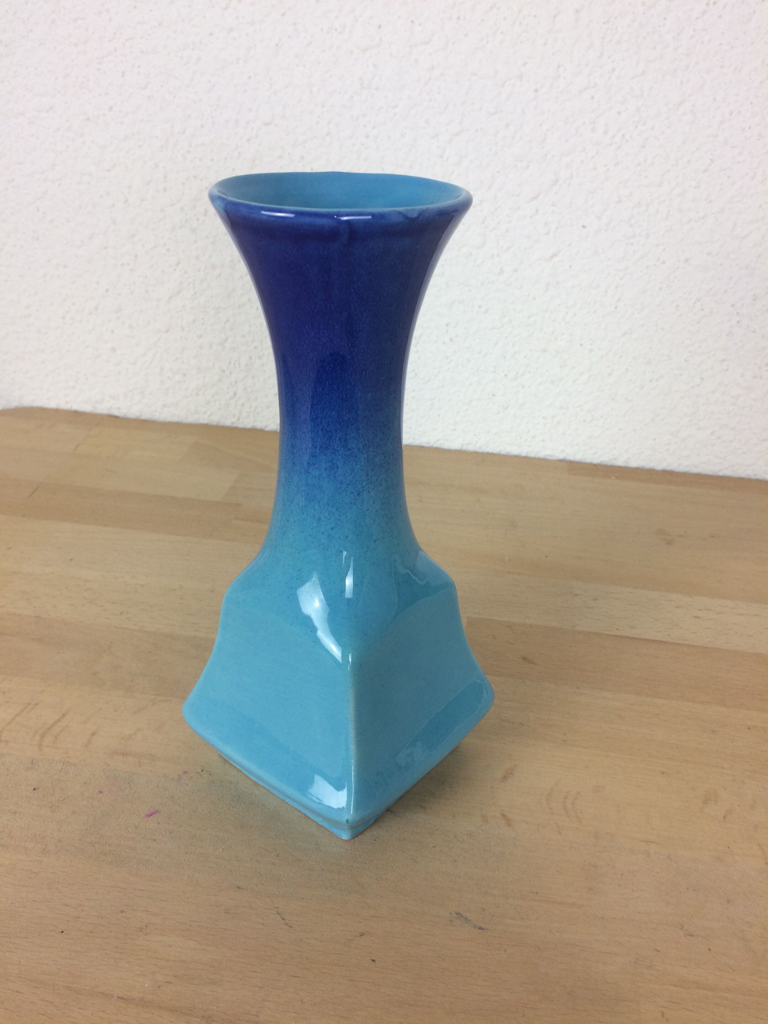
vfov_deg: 61.7
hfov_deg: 48.2
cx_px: 384
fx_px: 858
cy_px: 512
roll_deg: -1.7
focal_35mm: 29
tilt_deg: -29.4
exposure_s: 1/50
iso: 32
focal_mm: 4.15
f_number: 2.2
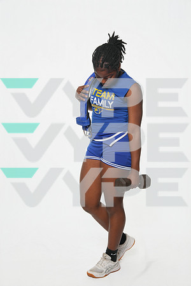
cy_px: 143
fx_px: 353
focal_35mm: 44
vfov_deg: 44.2
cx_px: 96
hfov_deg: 30.3
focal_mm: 44.3
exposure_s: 1/125
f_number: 8
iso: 500
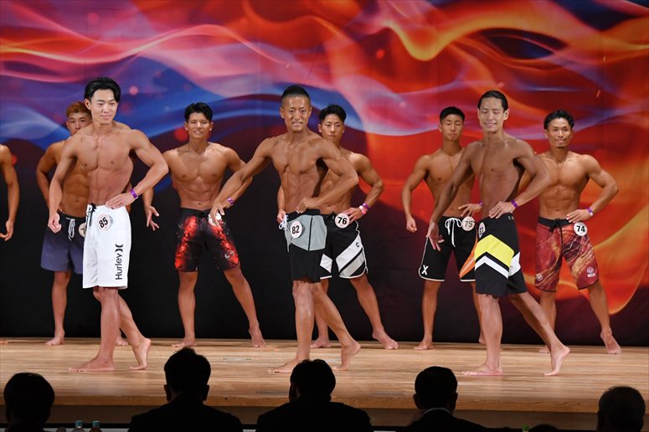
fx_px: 3298
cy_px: 216
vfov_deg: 7.5
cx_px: 324
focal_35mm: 183
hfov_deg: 11.2
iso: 3200
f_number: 5.6
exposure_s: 1/400
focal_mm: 122
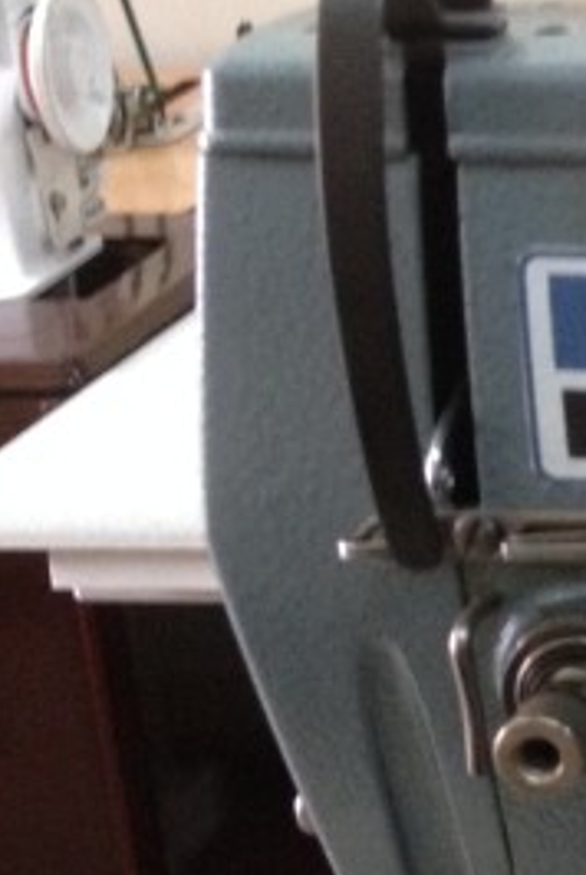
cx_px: 1597
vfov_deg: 14.6
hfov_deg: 8.6
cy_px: 674
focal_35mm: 140
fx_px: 3409
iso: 160
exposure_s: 1/20
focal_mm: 4.28
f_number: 2.4
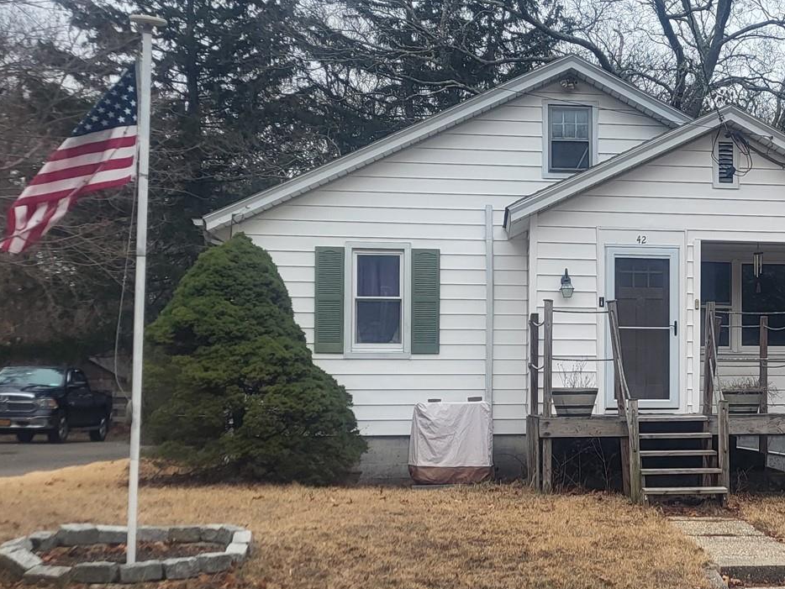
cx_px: 736
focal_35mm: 57
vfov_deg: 25.6
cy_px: 373
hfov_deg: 31.8
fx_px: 1293
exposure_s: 1/479
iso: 40
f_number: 1.8
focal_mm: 5.4
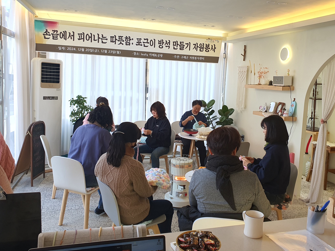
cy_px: 117
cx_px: 182
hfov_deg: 56.7
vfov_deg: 44.1
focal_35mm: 32
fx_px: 310
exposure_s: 1/120
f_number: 2.4
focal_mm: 4.3
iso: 80
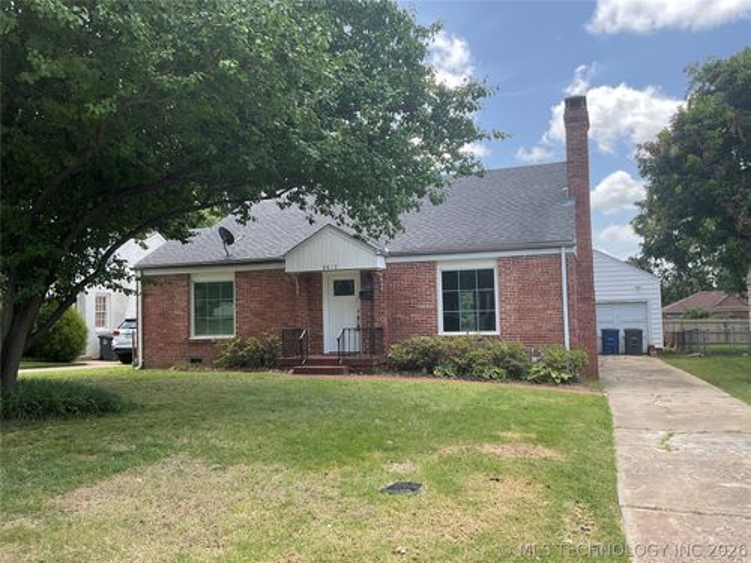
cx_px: 376
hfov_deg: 61.7
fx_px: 629
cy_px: 282
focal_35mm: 29
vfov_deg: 48.2
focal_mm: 3
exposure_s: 1/469
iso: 16
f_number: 1.8
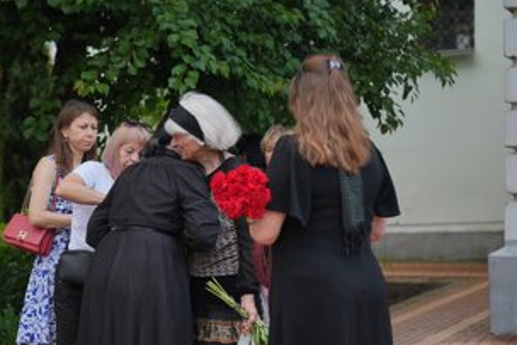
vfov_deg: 14.9
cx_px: 216
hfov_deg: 22.1
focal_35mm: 92
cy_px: 218
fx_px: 1322
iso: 200
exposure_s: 1/250
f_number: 2.8
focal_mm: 70
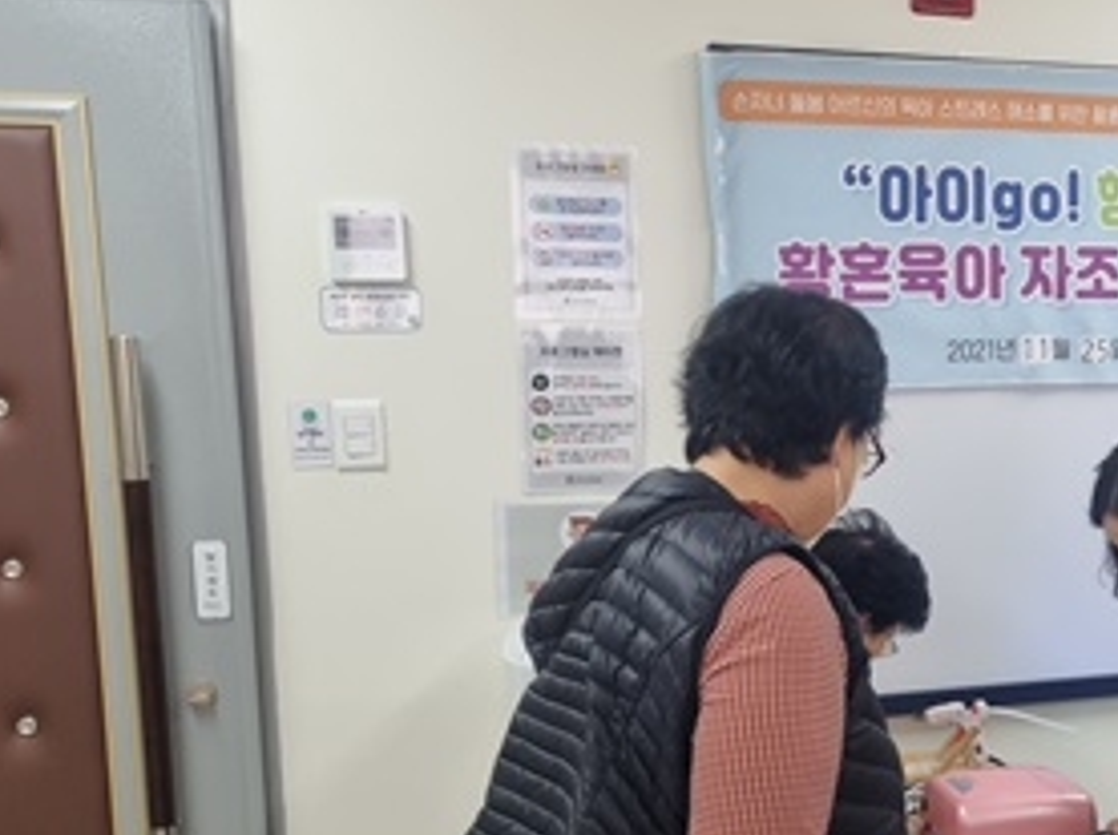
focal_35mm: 47
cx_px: 916
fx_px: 1516
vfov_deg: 30.6
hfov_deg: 38.7
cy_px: 539
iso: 160
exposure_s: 1/120
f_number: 1.8
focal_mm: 5.4
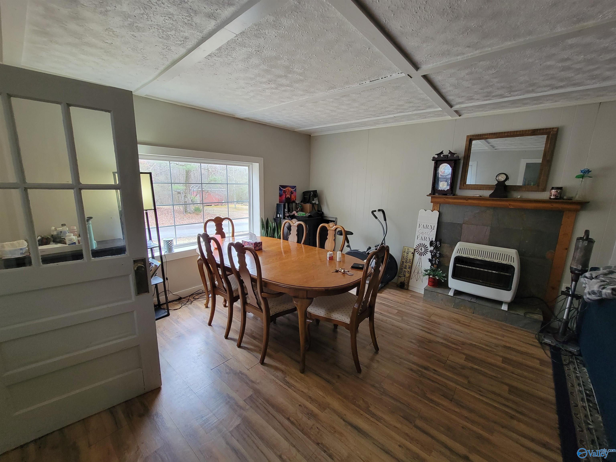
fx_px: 231
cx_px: 308
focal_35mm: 13
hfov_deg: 106.2
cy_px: 231
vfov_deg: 89.9
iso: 200
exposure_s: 1/60
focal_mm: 2.2
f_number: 2.2
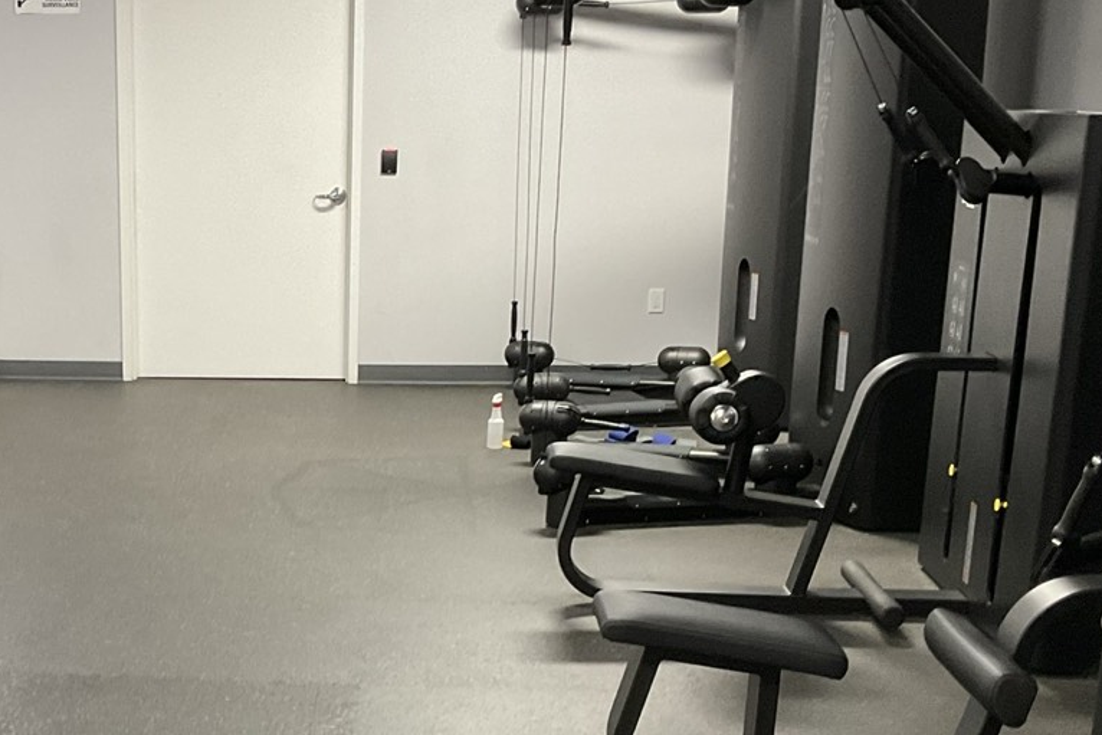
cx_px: 201
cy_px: 631
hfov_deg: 31.0
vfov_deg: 21.2
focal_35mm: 63
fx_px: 1929
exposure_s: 1/60
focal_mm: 3
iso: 160
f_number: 1.8
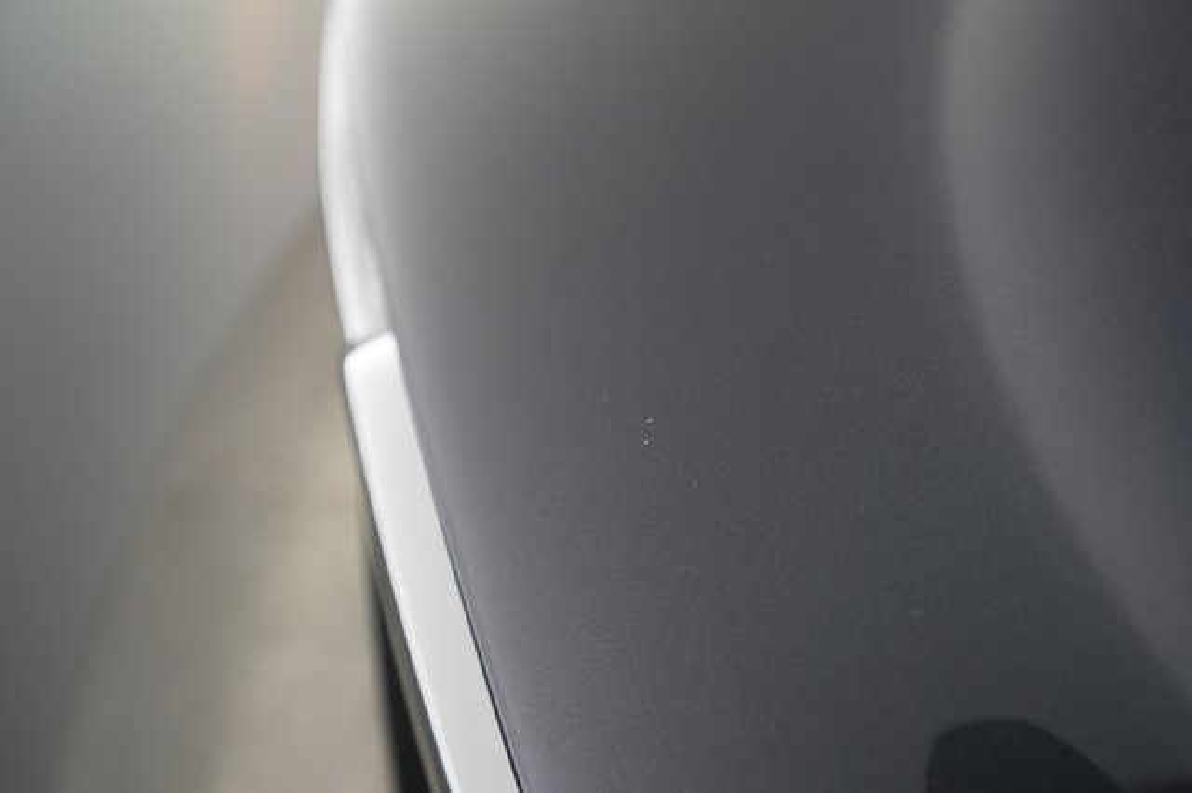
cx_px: 596
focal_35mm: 28
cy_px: 396
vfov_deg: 46.4
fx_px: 927
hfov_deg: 65.5
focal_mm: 28
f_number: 4.5
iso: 2000
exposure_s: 1/100
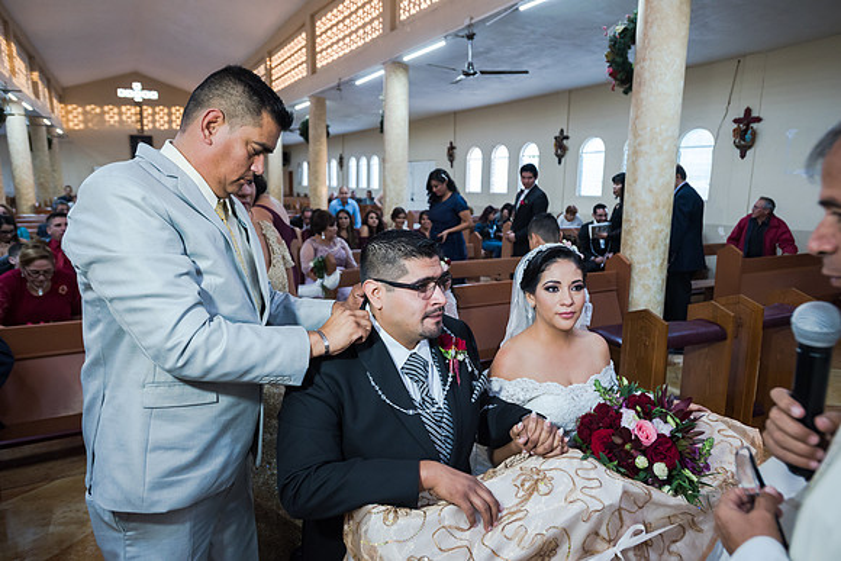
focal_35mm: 24
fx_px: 561
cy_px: 280
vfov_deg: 53.2
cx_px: 420
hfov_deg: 73.7
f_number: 2.8
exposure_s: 1/80
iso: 1600
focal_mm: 24
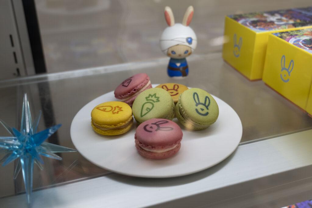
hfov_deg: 46.4
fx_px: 364
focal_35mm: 42
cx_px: 156
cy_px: 104
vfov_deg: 31.9
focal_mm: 42
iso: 500
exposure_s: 1/250
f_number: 4.8
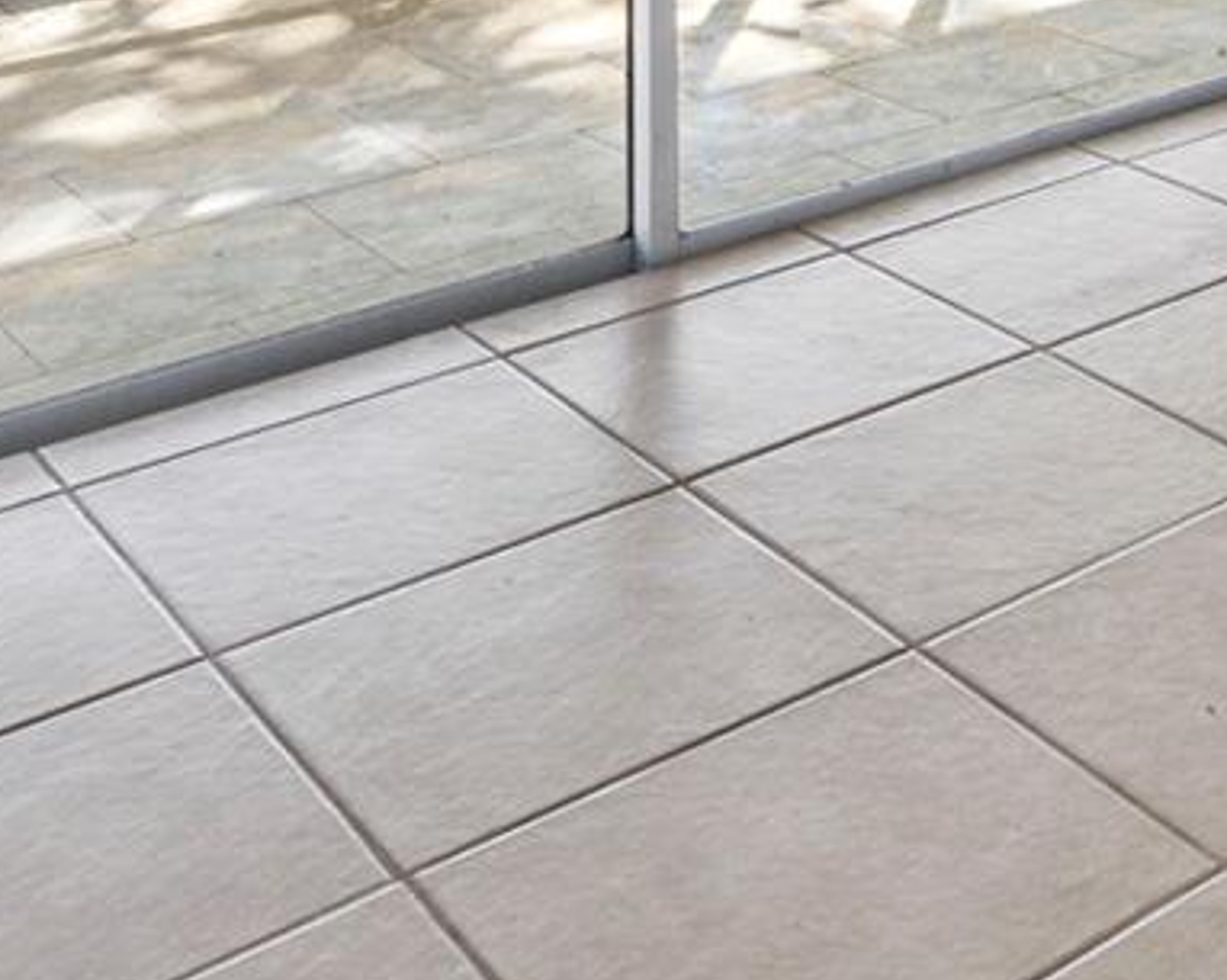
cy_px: -627
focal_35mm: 59
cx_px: 1519
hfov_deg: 27.6
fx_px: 2141
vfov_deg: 20.6
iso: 100
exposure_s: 1/3
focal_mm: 10
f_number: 9
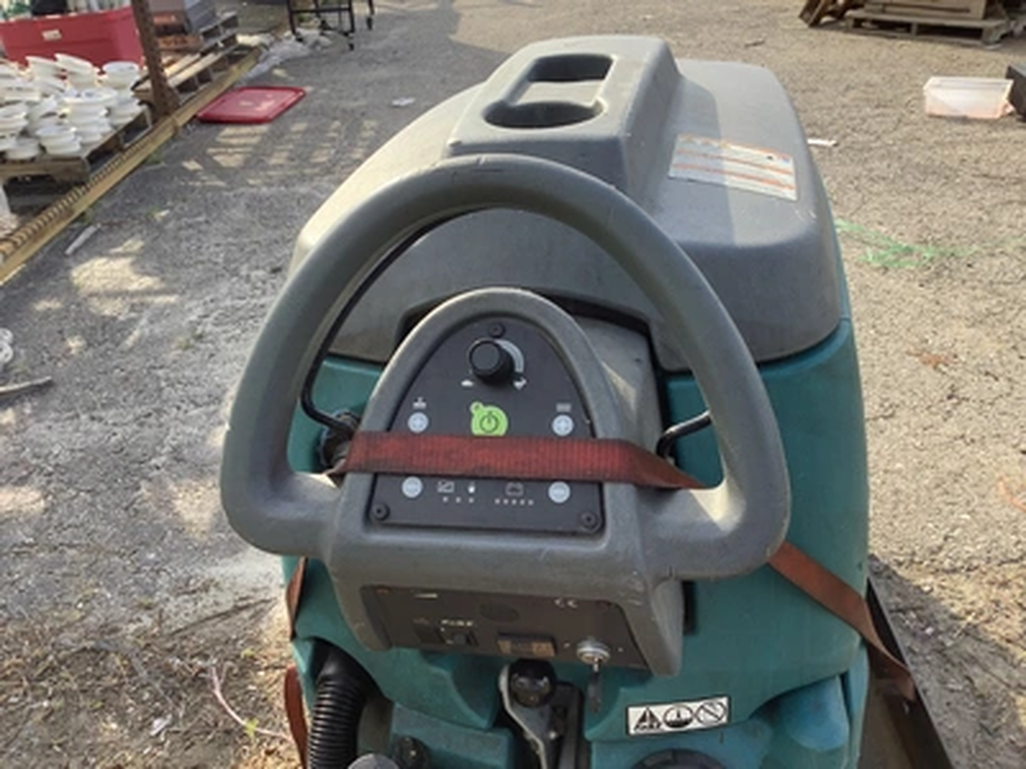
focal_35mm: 31
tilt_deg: -31.5
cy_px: 384
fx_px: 919
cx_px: 513
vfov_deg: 45.4
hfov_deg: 58.4
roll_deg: +4.0
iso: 25
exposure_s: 1/221
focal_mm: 3.3
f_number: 2.4
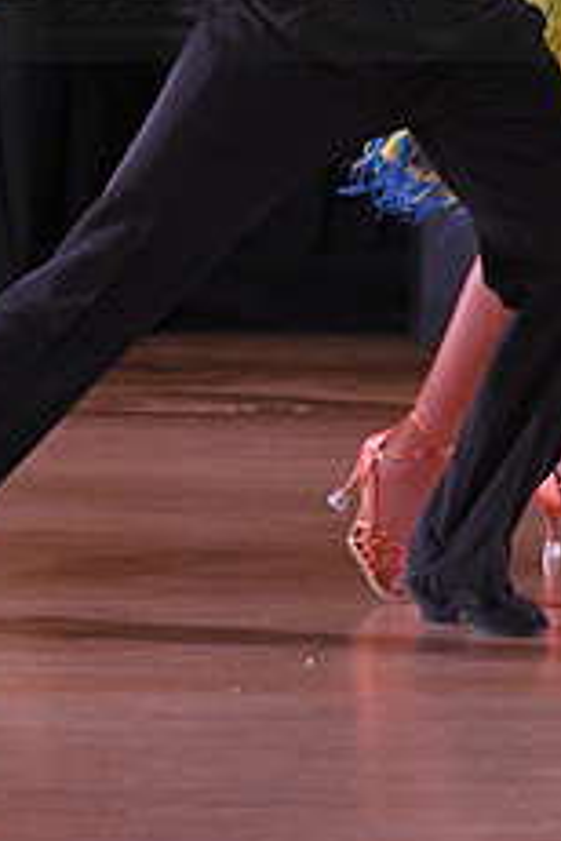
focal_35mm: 301
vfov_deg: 6.8
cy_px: -58
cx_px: 421
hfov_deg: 4.6
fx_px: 7035
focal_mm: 120
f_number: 5
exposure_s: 1/400
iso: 3200
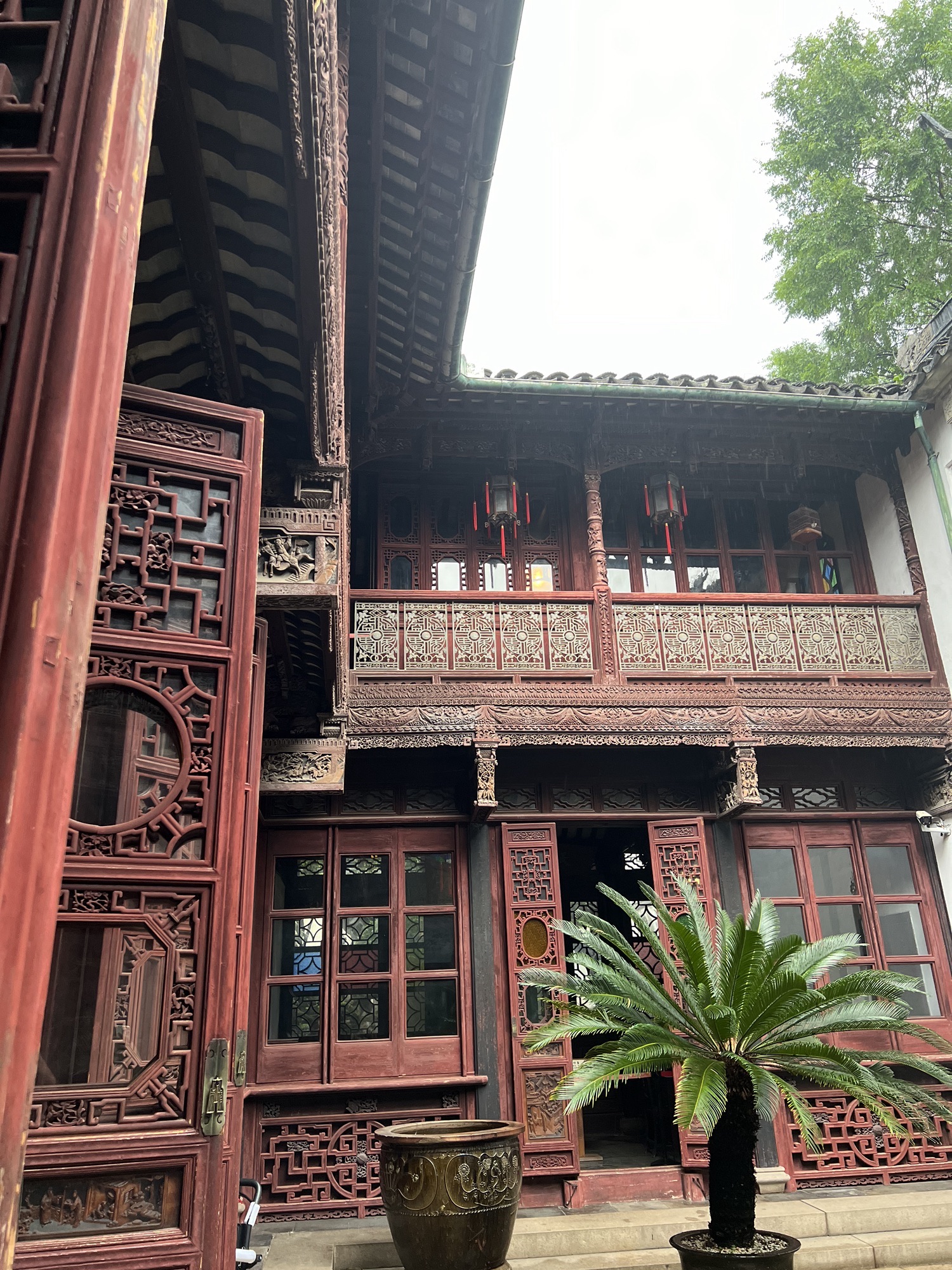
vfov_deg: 67.3
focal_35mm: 26
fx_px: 953
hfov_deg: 53.1
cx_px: 476
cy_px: 635
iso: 125
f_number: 1.5
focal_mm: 5.7
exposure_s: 1/112
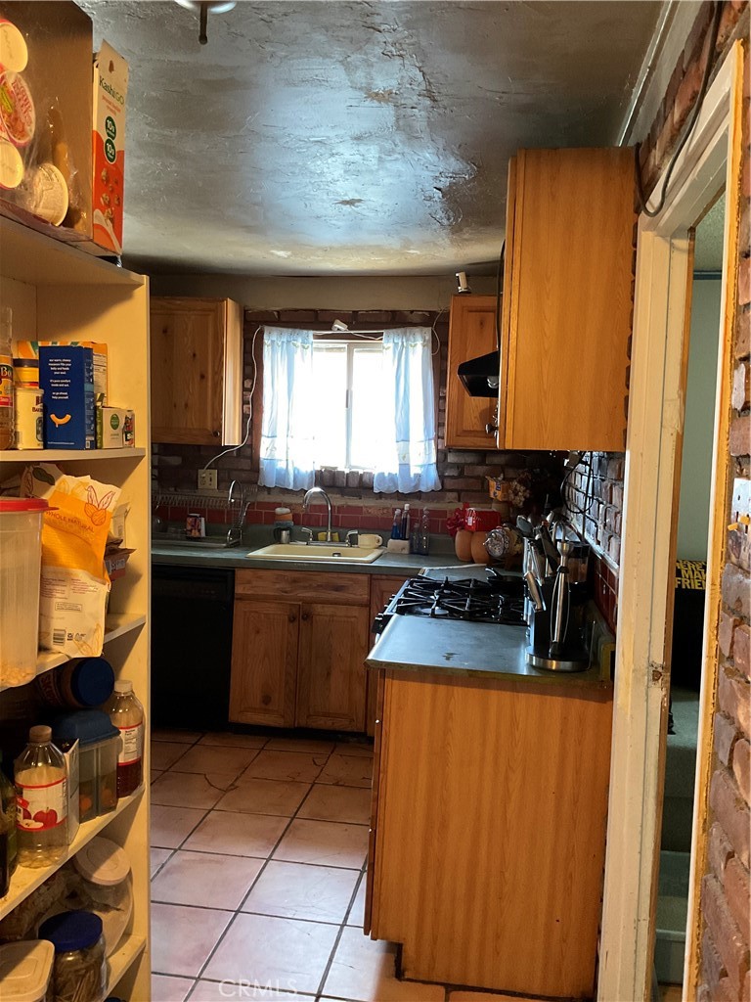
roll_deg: -1.9
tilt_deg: -4.1
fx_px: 839
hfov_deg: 48.2
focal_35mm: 29
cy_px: 501
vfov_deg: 61.7
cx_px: 376
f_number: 1.8
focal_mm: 3
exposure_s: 1/40
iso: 250
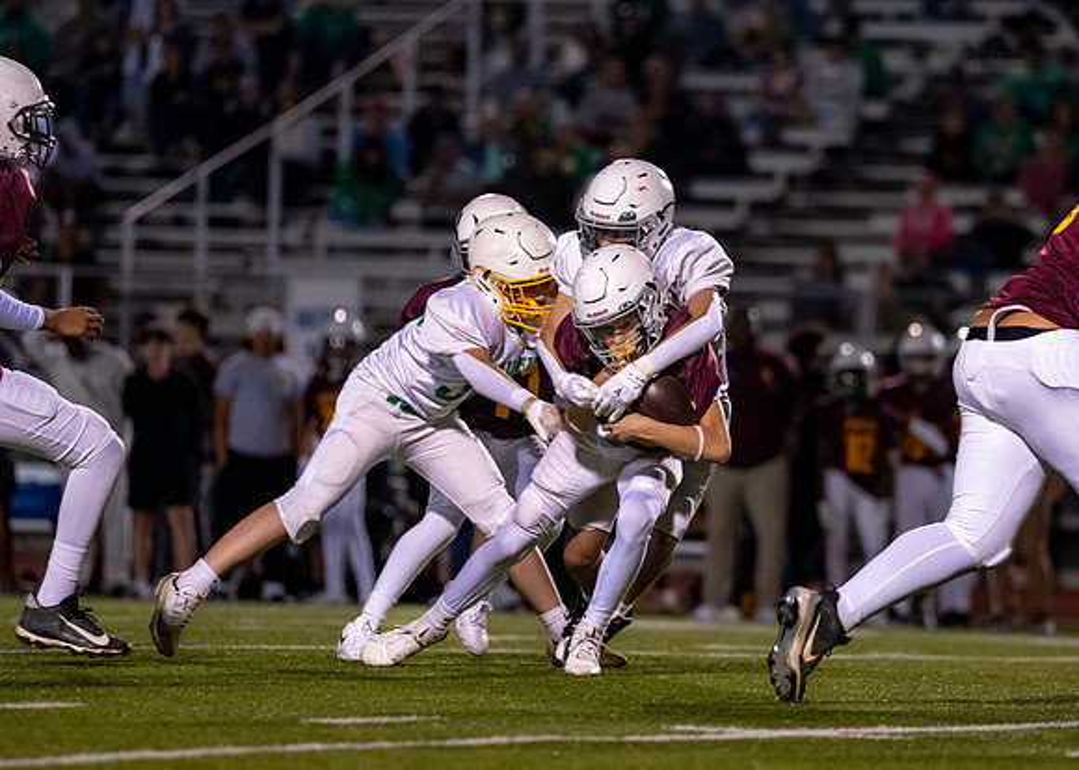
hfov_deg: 5.8
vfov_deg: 4.2
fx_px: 10566
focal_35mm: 345
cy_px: 315
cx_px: 738
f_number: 2.8
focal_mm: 200
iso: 4000
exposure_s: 1/1250
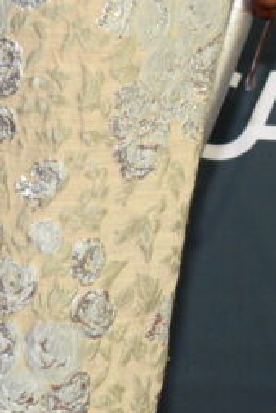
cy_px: -521
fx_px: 2722
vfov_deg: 8.1
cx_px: -236
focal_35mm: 237
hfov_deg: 5.7
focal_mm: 50
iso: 1000
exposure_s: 1/160
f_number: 4.5
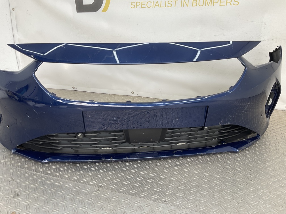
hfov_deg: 61.7
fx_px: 240
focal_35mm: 29
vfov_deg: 48.2
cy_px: 107
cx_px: 143
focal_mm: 3
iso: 20
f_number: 1.8
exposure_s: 1/120
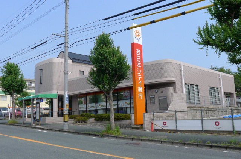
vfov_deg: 37.7
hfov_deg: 54.5
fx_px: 234
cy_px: 80
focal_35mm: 35
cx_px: 120
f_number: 4
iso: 80
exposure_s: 1/640
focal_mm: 7.5
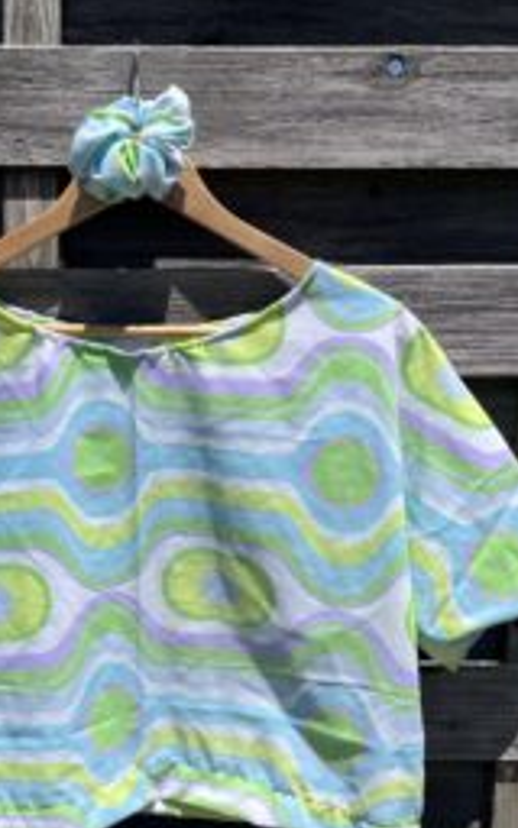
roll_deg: +0.4
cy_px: 472
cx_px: 155
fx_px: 971
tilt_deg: -9.4
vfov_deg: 46.1
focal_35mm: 43
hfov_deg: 29.6
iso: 50
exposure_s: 1/6173
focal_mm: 5.1
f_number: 1.6
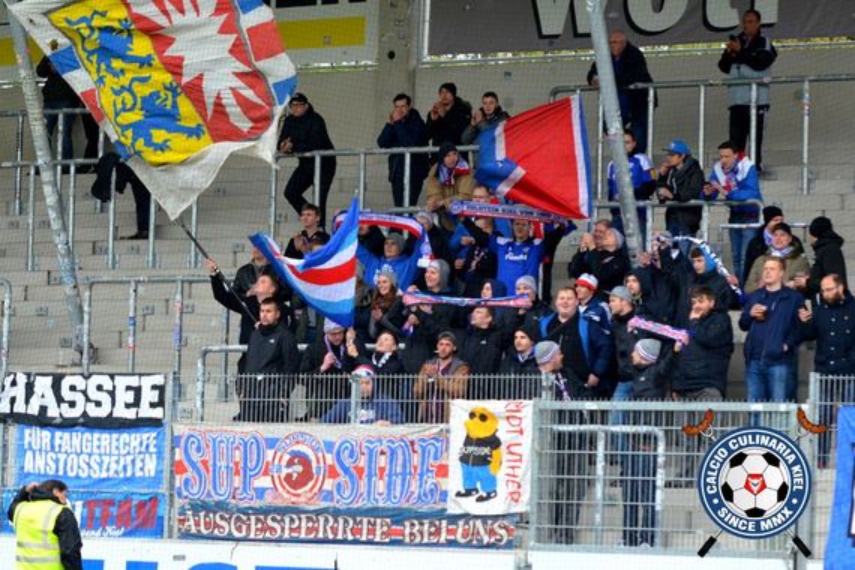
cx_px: 428
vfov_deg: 9.9
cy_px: 285
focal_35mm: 138
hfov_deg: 14.9
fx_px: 3277
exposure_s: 1/800
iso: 1600
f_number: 3.2
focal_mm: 92
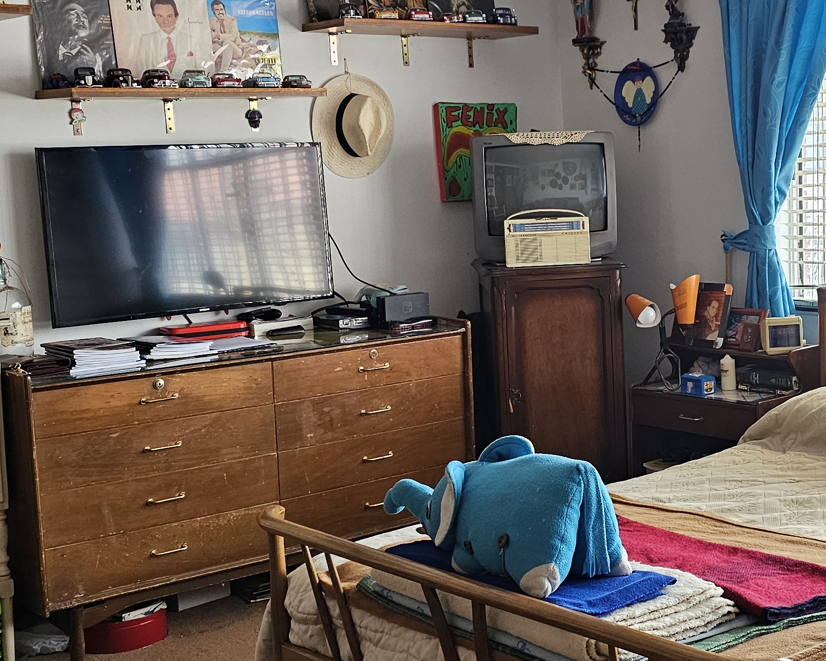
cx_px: 606
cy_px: 336
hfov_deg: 33.0
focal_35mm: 56
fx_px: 1369
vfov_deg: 27.1
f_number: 1.7
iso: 125
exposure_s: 1/120
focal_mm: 6.3
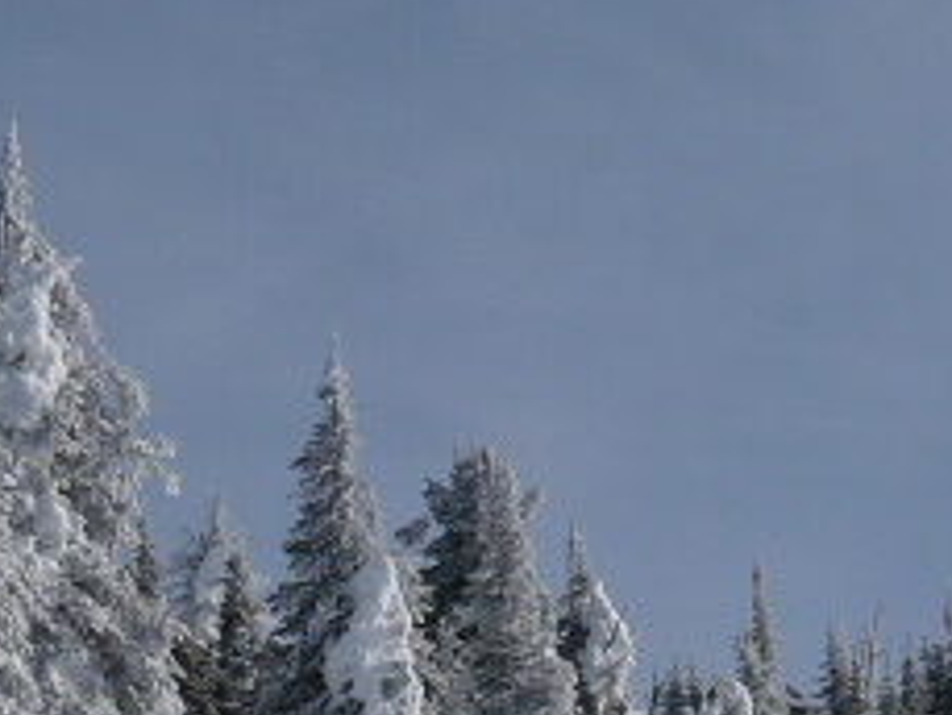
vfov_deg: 9.8
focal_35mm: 151
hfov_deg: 13.1
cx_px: 387
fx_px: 4155
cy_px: 732
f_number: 9
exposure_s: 1/400
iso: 100
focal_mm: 5.8
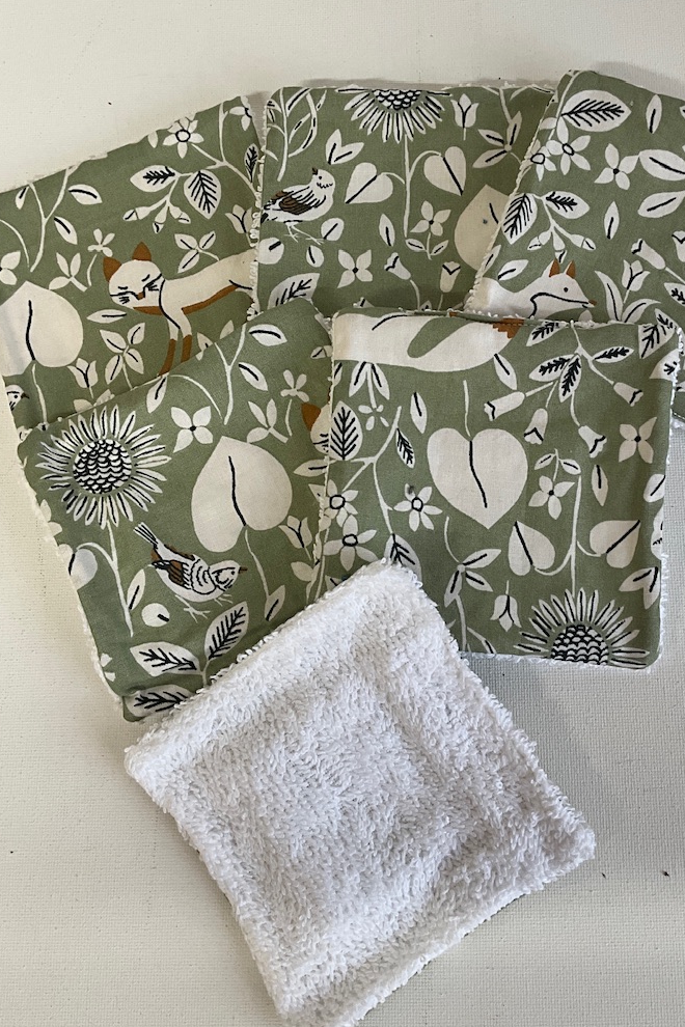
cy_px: 455
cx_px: 416
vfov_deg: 49.5
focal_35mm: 39
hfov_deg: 34.1
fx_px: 1113
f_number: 1.8
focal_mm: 3
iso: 50
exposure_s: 1/100
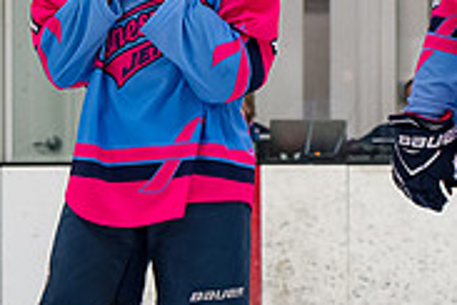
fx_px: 4506
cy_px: 109
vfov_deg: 3.9
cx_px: 138
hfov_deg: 5.8
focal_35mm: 355
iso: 1250
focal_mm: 70
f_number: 4
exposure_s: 1/250
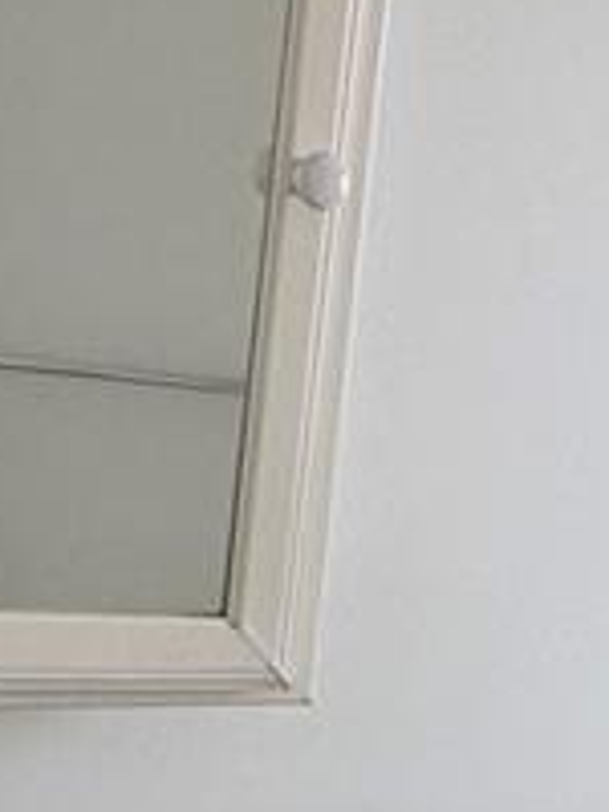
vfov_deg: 22.6
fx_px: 1970
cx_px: 759
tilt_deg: -12.7
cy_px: 759
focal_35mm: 84
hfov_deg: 16.7
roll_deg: -10.4
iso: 160
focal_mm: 2.22
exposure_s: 1/99
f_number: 2.2
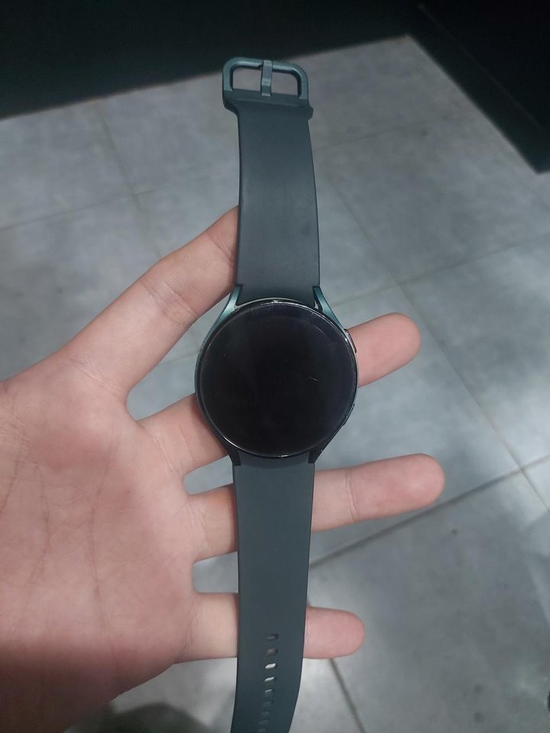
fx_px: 530
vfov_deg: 69.4
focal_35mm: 25
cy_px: 366
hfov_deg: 54.9
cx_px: 275
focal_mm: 4.58
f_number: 2
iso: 640
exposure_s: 1/20
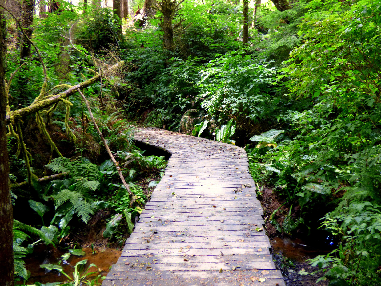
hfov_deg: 51.4
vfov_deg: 39.7
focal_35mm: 36
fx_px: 396
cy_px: 143
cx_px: 190
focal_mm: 6.18
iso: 320
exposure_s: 1/60
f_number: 3.4
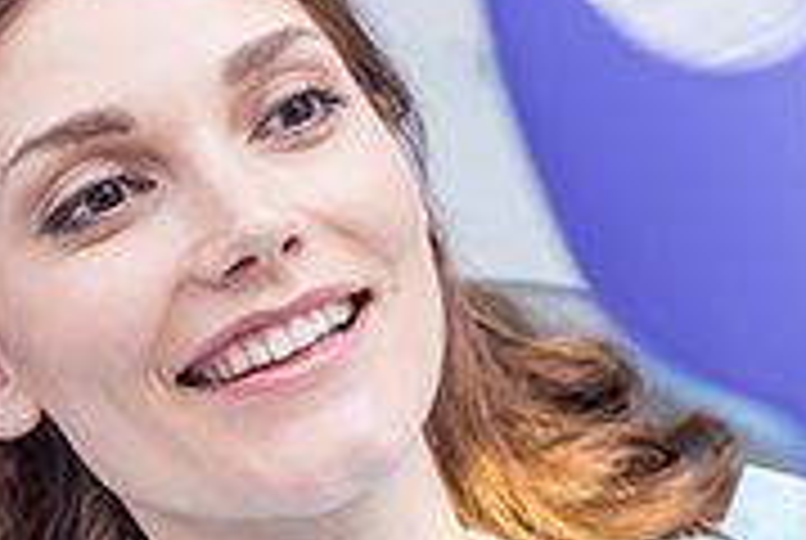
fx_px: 2512
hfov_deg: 18.2
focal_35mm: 112
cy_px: 324
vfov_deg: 12.3
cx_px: 279
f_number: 3.5
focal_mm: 50
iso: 200
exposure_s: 1/125
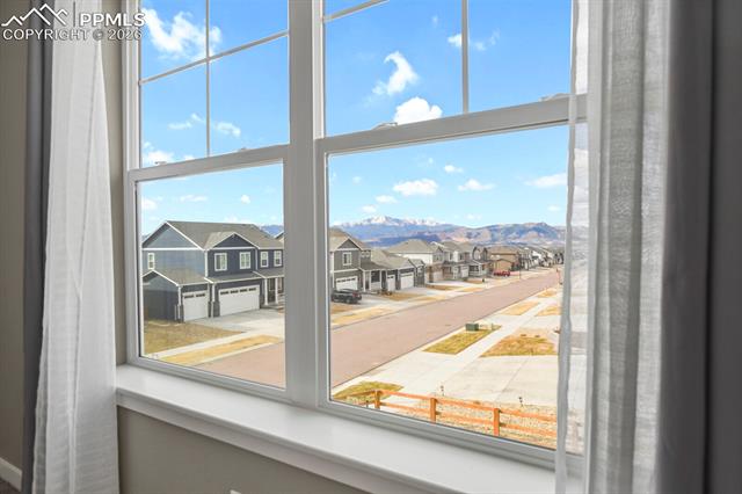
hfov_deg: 84.0
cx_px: 371
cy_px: 247
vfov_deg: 61.9
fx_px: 412
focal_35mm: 20
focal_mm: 20
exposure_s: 1/20
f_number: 8
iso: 250
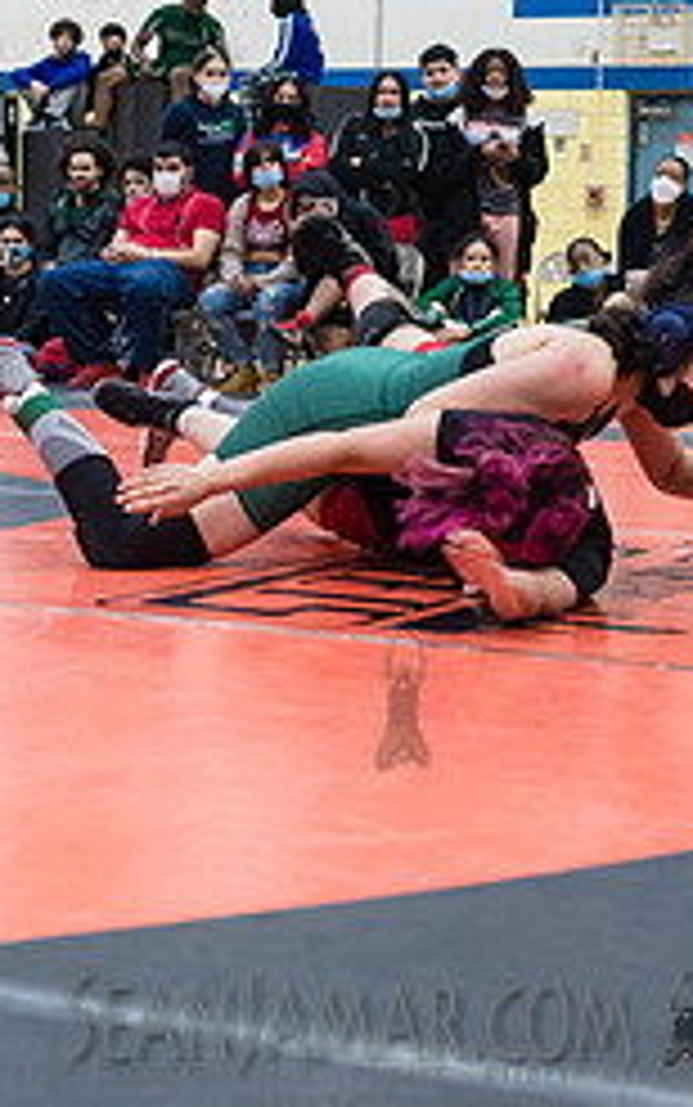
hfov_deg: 15.6
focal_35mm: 84
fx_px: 2535
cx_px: 400
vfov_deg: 24.3
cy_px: 254
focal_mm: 35
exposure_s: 1/400
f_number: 3.5
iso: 4000
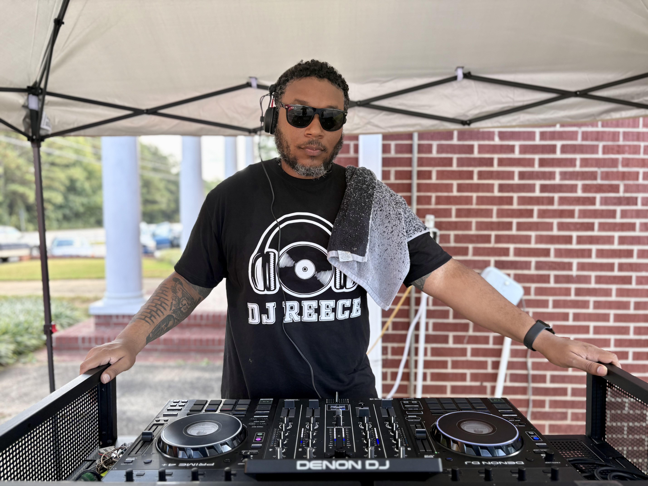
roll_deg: +0.0
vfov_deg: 53.1
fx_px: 487
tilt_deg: -3.3
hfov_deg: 67.3
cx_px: 324
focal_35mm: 26
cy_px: 243
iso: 100
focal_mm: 5.96
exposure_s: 1/233
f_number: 1.6
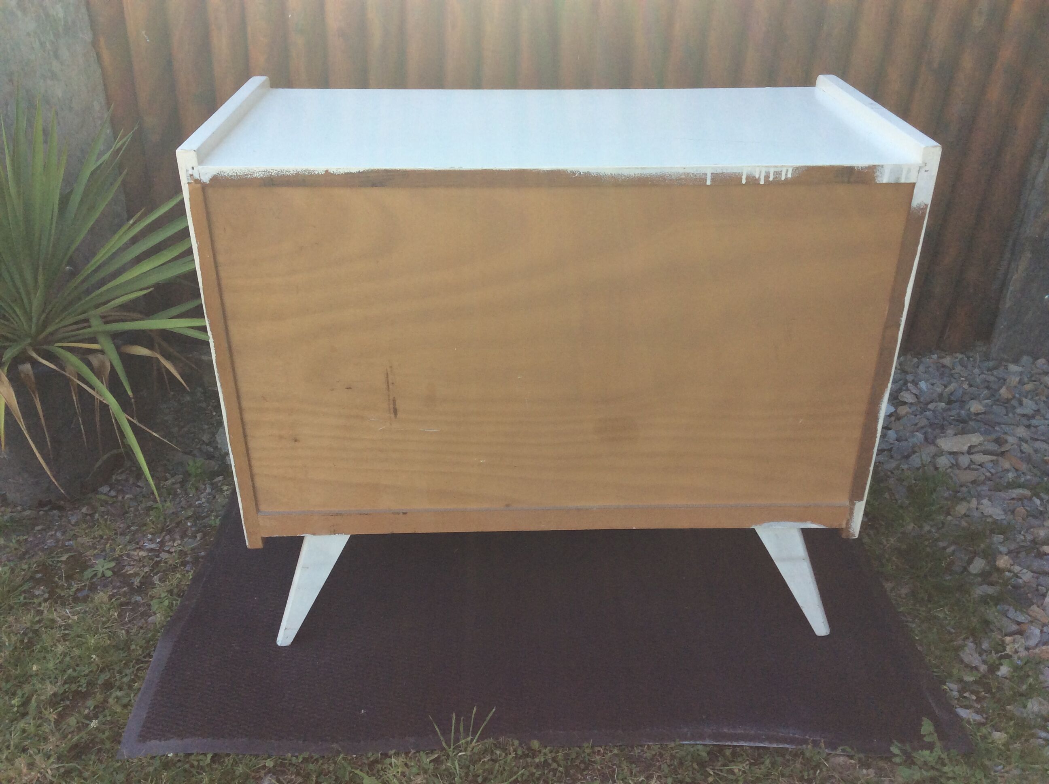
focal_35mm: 32
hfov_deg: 56.9
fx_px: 968
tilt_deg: -31.5
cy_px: 392
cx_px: 524
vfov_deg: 44.1
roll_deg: -2.7
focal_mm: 3.3
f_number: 2.4
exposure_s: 1/268
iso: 32
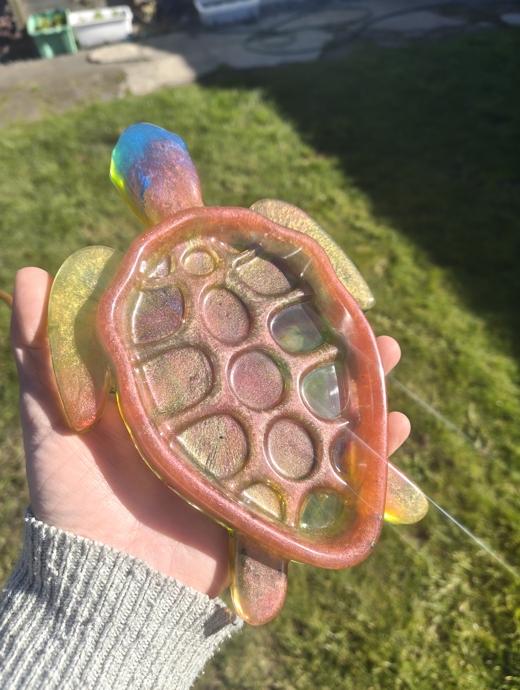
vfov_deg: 71.5
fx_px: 480
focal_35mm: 24
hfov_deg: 56.9
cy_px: 345
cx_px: 260
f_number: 1.88
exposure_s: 1/565
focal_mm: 5.56
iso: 50
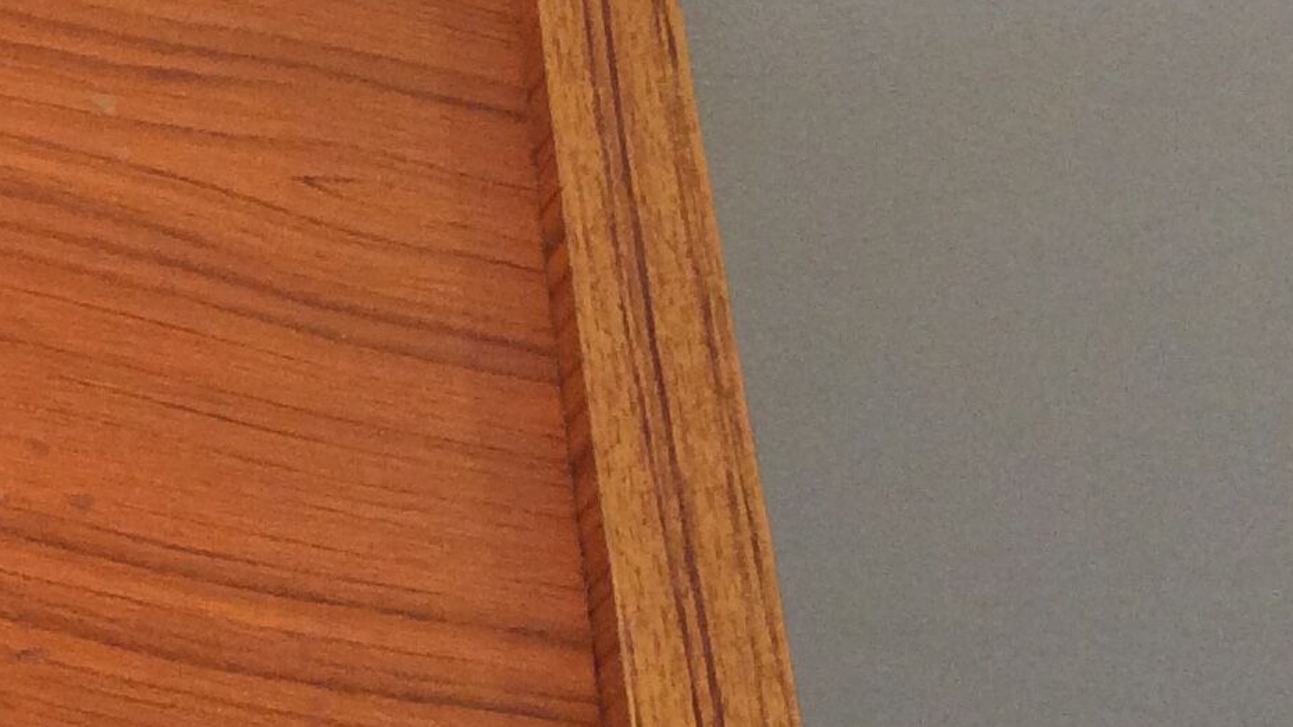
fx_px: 3325
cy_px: 64
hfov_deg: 20.0
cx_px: -430
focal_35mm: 97
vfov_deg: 12.4
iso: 125
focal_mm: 3.3
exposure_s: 1/25
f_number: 2.4
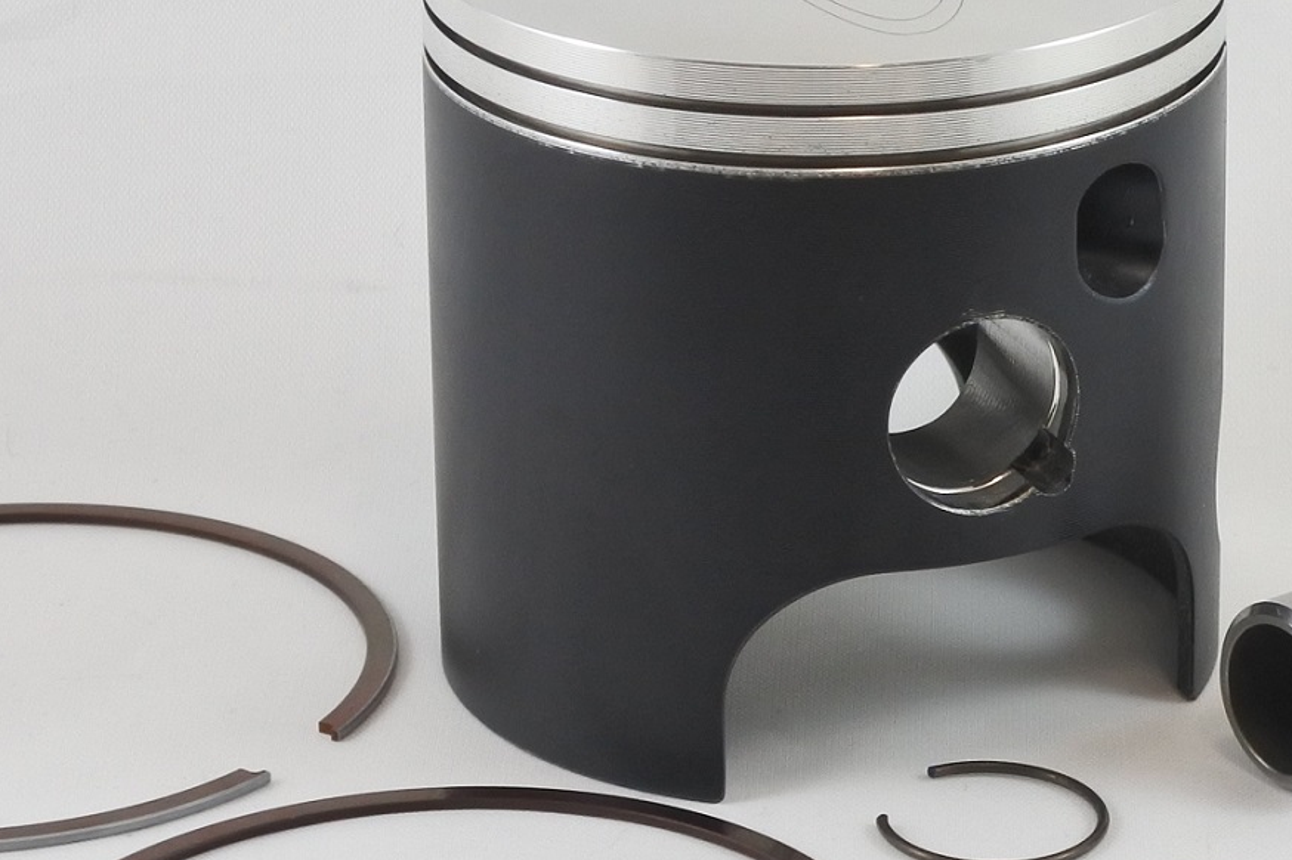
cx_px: 832
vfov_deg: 12.8
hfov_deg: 19.1
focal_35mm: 107
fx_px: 3838
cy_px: 488
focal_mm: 18.4
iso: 400
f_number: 4.5
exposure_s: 1/125
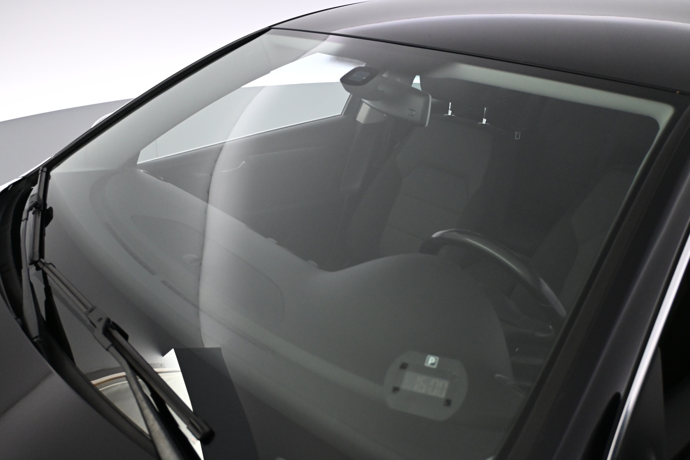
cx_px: 345
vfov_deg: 40.8
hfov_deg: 58.3
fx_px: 618
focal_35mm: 32
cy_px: 230
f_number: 4
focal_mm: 21.5
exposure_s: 1/125
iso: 2200
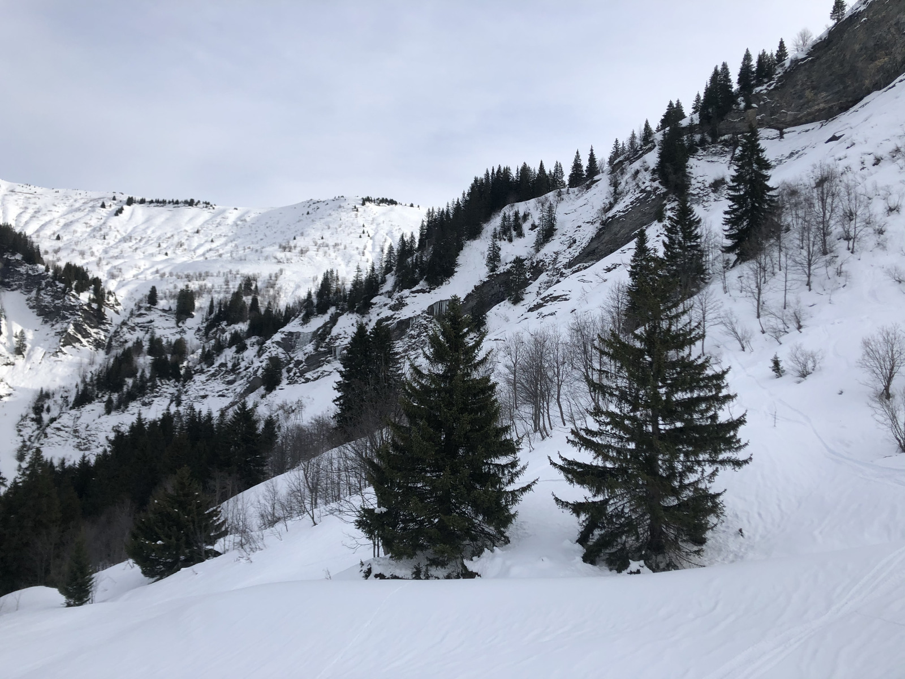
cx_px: 452
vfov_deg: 49.7
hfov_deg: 63.4
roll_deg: -1.2
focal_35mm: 28
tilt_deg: +7.6
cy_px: 340
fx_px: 732
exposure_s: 1/2288
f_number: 1.8
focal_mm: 4
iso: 20
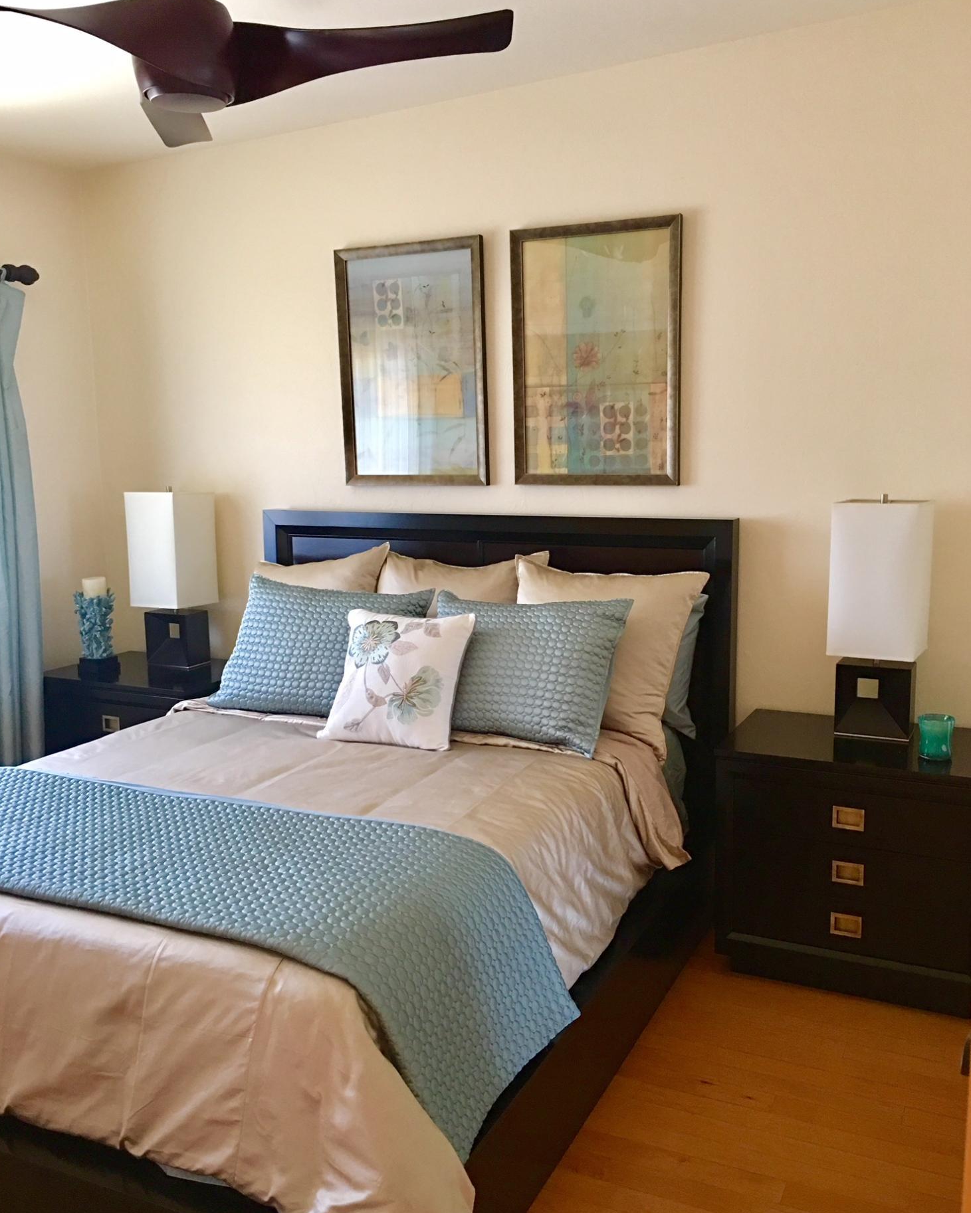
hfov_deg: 47.1
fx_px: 1113
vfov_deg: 57.2
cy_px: 614
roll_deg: +0.6
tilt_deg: -8.0
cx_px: 492
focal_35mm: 31
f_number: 2.2
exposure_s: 1/10
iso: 80
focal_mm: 4.15
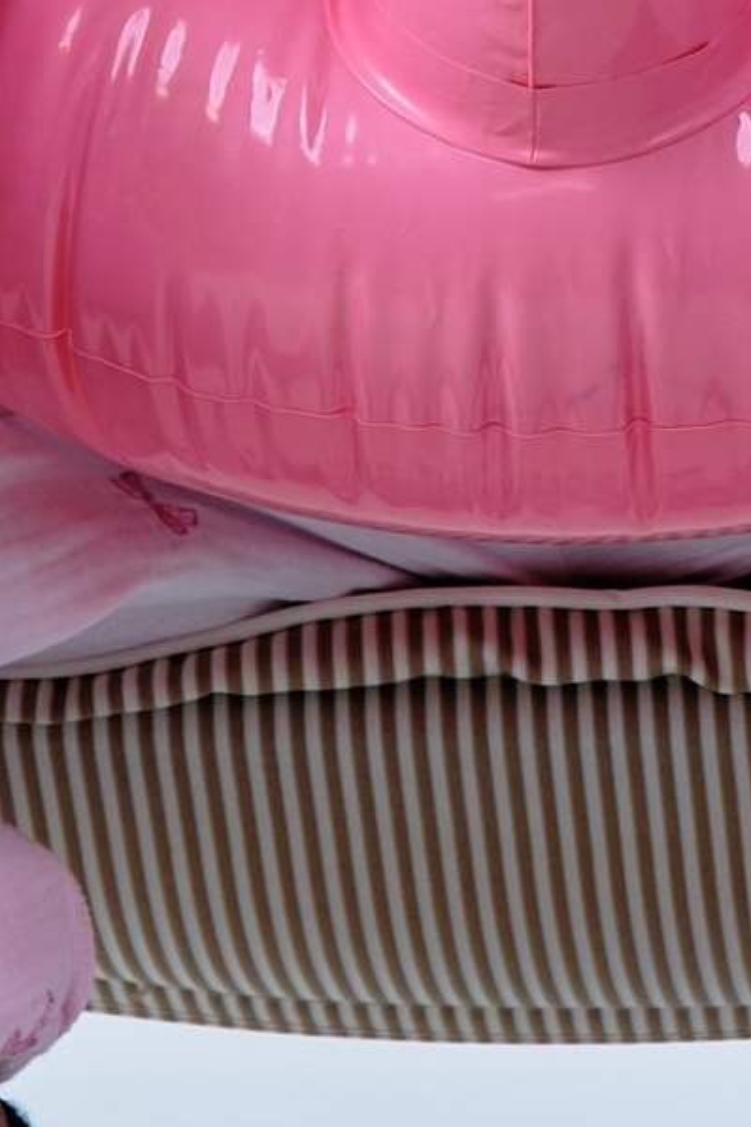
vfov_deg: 7.2
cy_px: -306
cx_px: 602
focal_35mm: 283
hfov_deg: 4.9
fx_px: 8855
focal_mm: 29.2
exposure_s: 1/125
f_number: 2.8
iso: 160
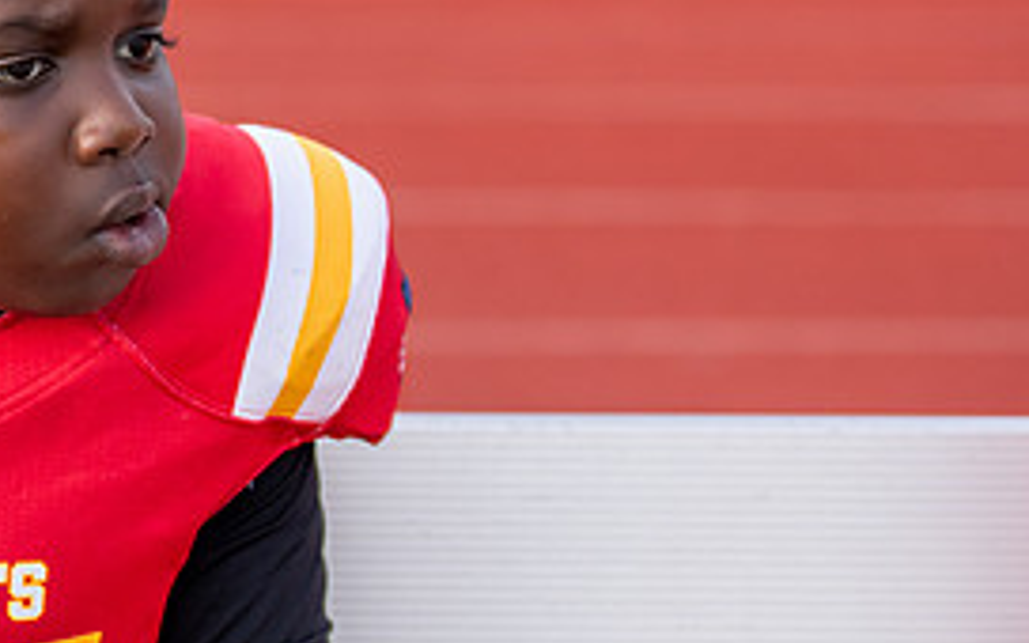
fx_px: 6422
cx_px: -67
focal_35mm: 229
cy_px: 158
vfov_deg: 5.7
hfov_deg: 9.1
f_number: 2.8
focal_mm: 70
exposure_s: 1/2000
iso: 250
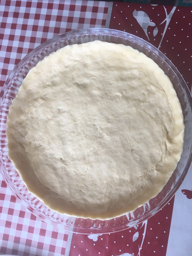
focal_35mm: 29
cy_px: 128
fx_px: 214
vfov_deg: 61.7
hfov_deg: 48.2
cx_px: 96
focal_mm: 4.15
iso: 32
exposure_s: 1/33
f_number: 2.2
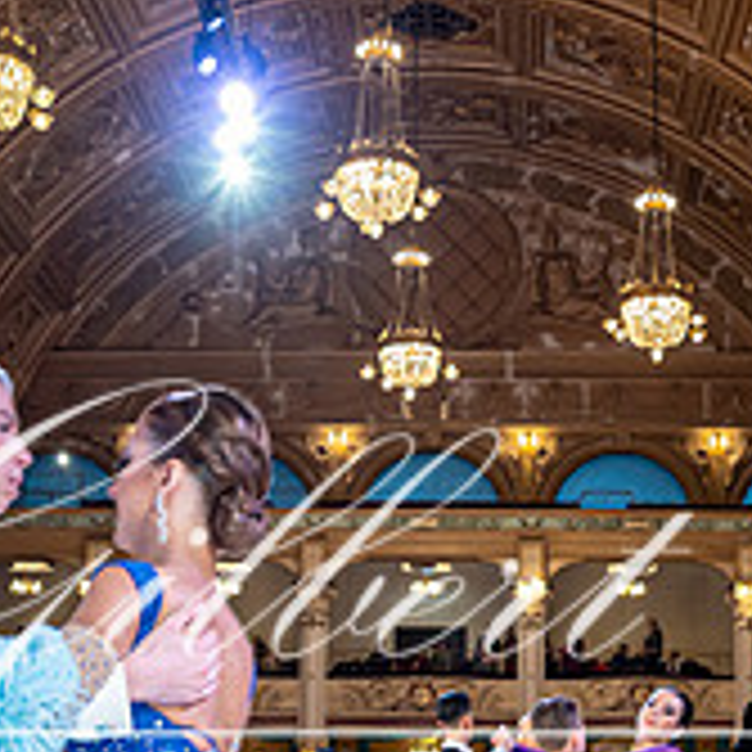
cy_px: 711
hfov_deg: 24.0
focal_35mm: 71
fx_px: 1745
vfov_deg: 23.5
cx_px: 572
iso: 1000
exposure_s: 1/125
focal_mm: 24
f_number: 4
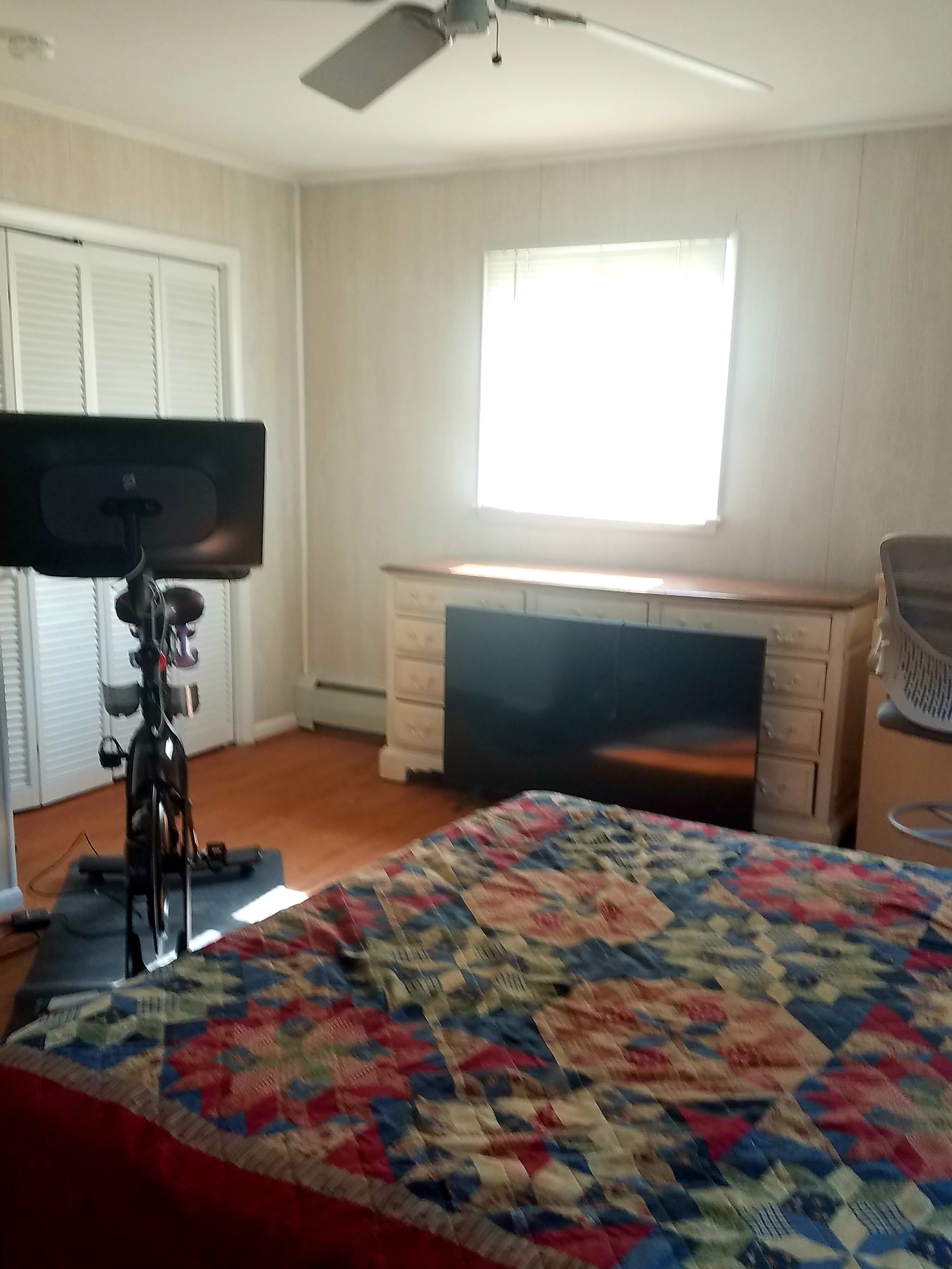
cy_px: 713
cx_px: 442
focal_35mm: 33
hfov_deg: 42.9
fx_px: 1210
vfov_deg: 55.2
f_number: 1.7
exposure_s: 1/60
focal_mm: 4.2
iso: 80
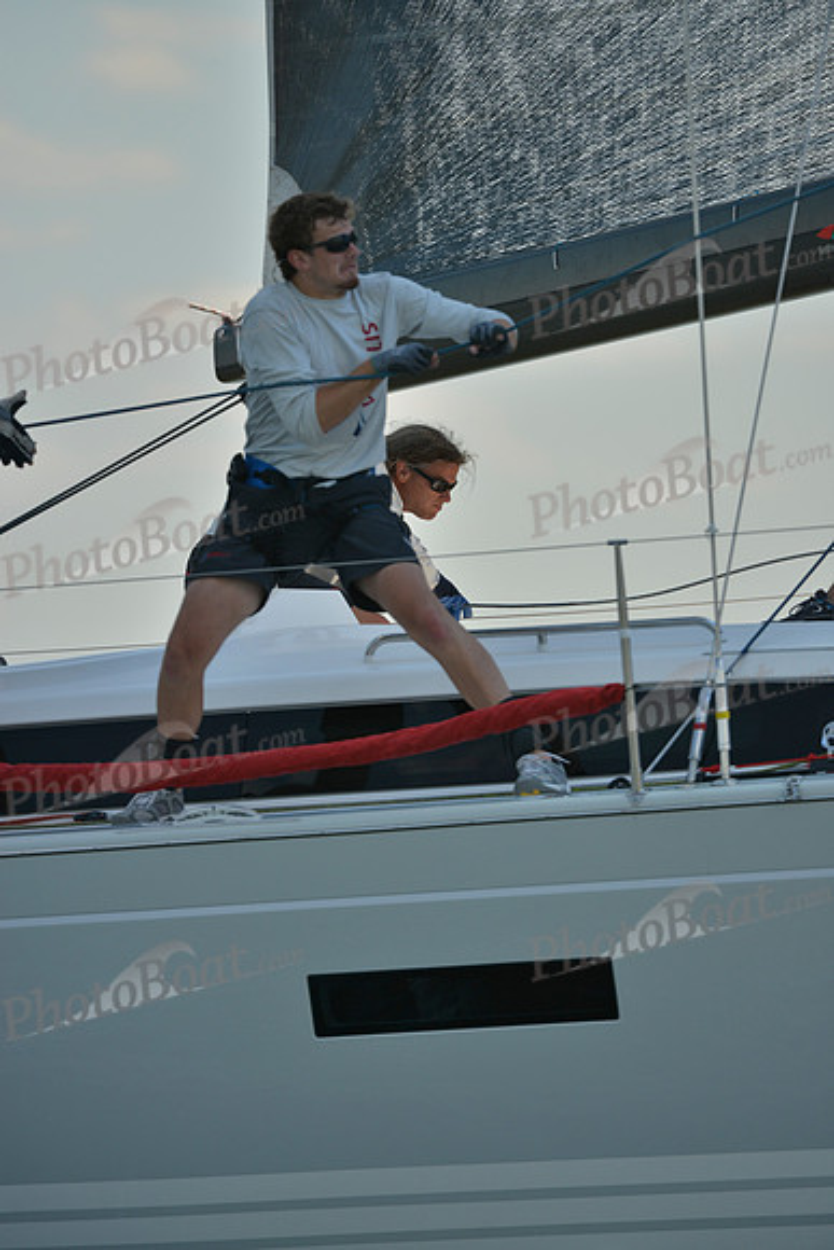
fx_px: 13891
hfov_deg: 3.4
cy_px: 625
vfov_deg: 5.2
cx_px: 417
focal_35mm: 400
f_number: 4.5
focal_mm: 400
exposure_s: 1/1600
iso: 200
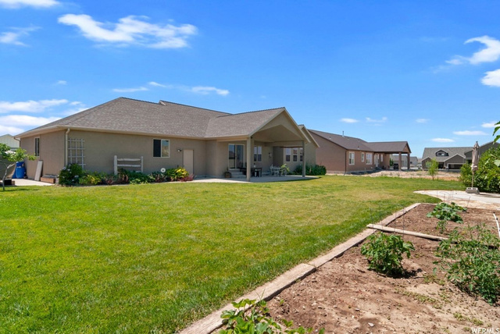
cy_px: 167
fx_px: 250
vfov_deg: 67.5
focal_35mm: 18
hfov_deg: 89.9
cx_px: 250
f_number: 9
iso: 100
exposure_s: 1/200
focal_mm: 12
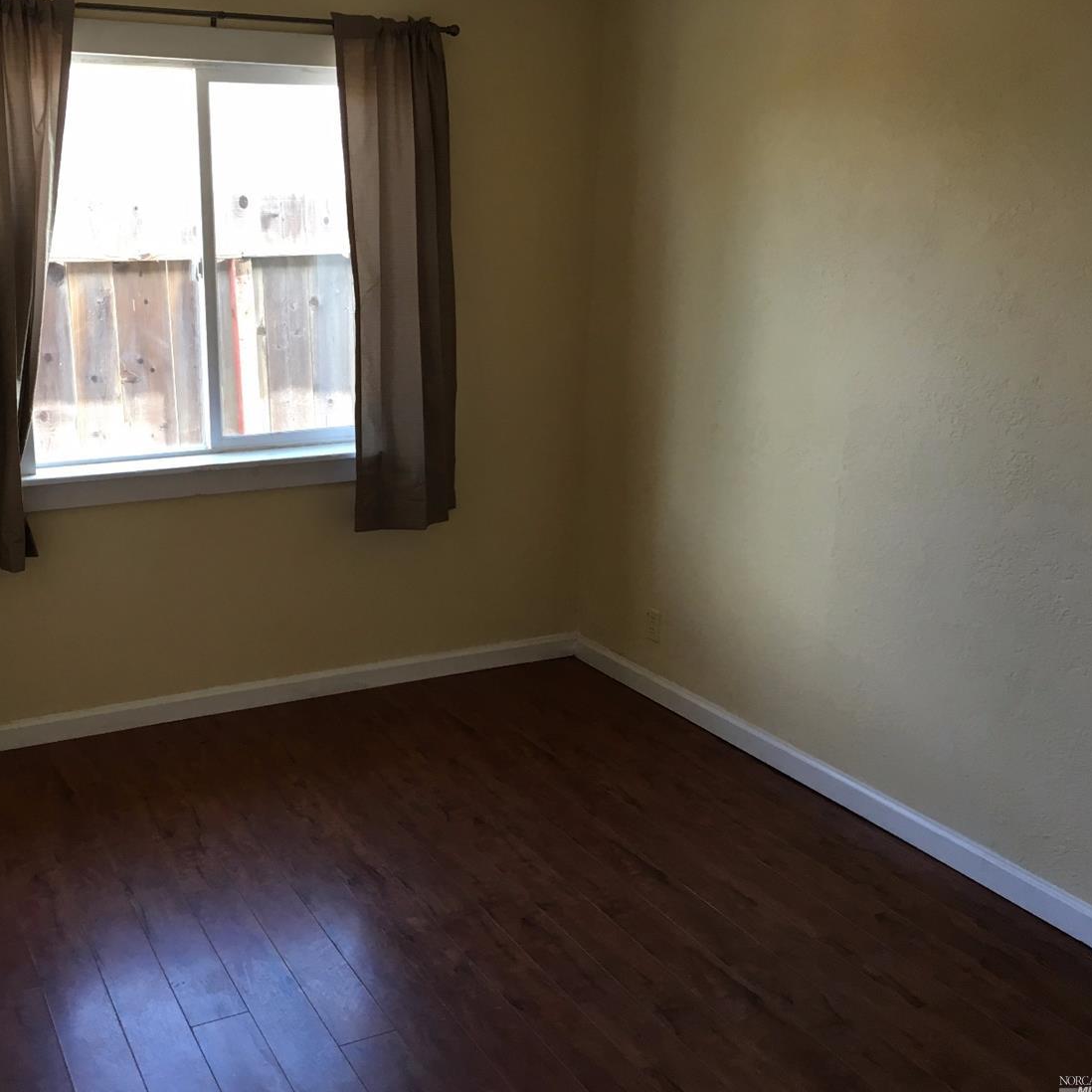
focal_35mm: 35
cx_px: 364
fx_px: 1249
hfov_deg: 46.5
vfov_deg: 47.2
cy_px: 537
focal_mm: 4.15
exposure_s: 1/30
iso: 32
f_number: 2.2
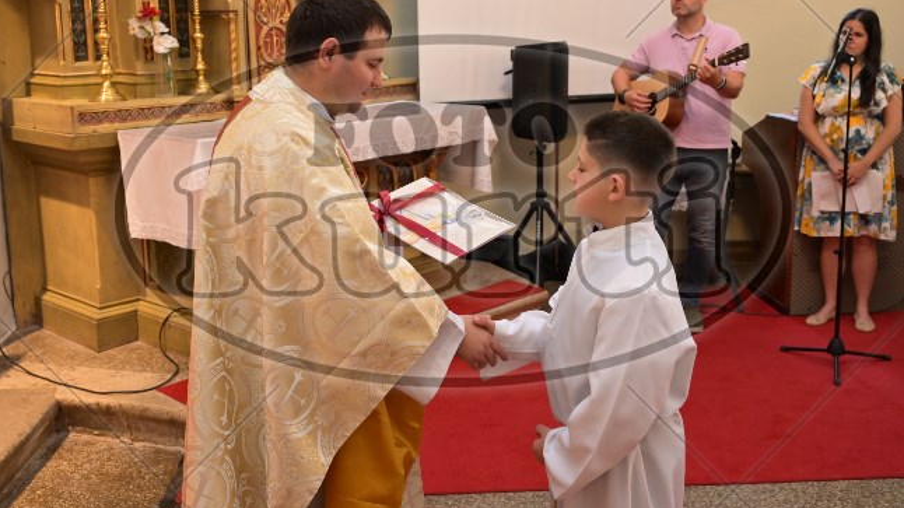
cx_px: 453
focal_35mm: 39
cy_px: 212
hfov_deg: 51.6
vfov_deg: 30.4
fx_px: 935
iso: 4000
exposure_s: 1/125
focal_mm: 37
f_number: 4
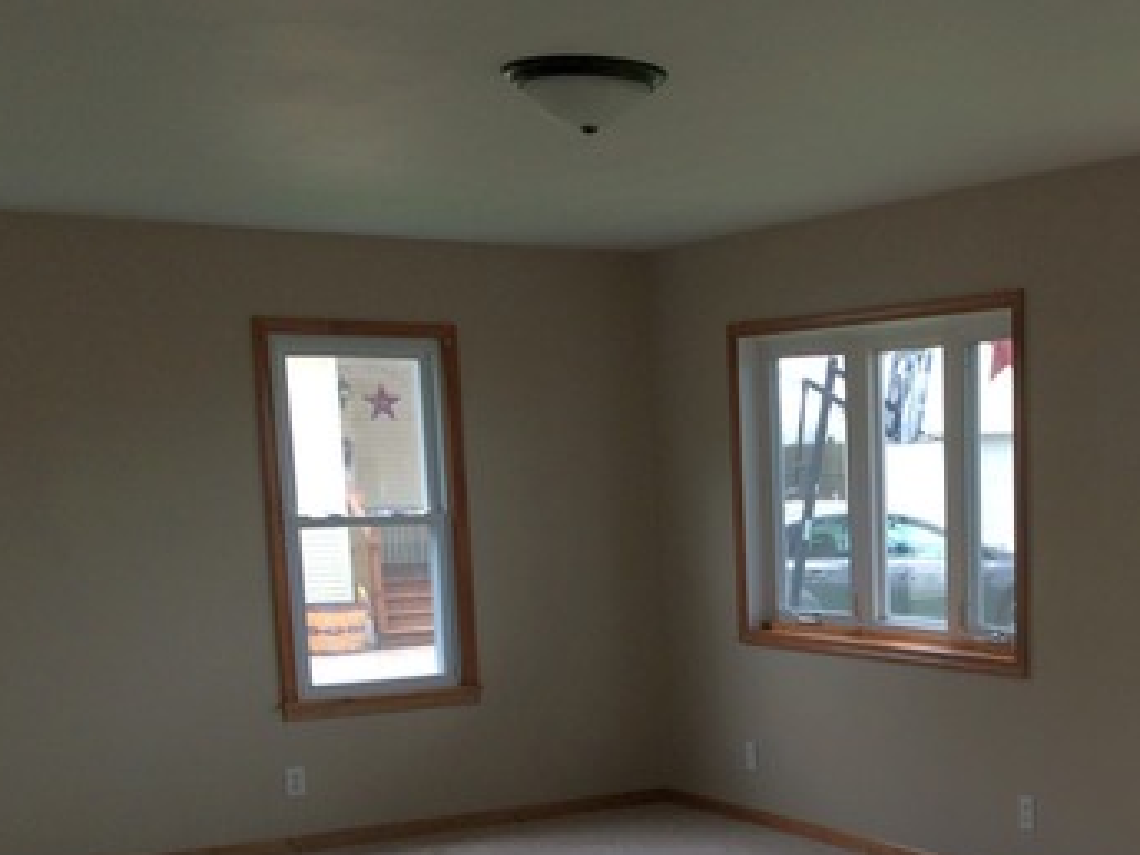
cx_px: 991
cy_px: 739
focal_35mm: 54
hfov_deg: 33.9
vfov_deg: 26.3
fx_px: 1778
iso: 64
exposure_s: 1/120
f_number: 2.2
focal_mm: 4.15
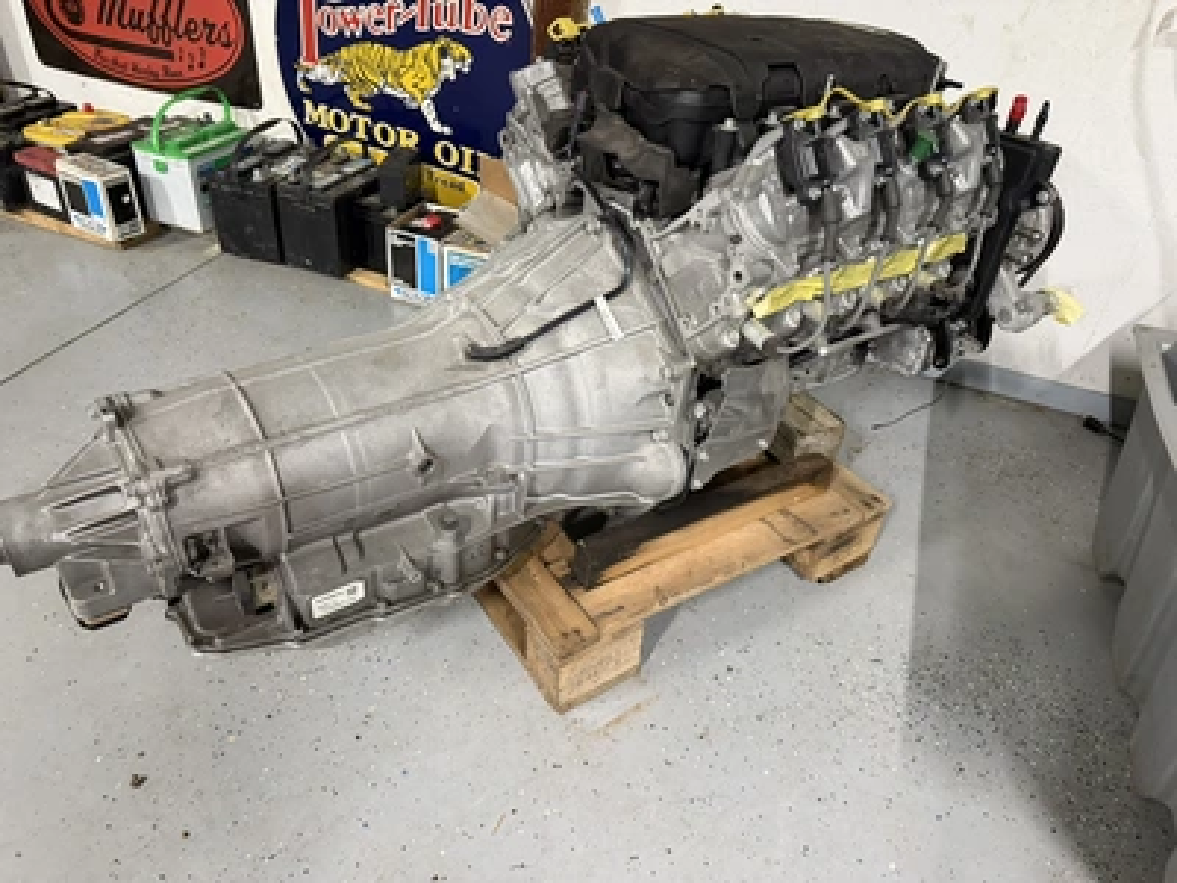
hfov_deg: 71.6
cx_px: 588
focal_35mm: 24
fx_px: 816
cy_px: 442
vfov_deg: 56.8
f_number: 1.78
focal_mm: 6.76
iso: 640
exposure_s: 1/60
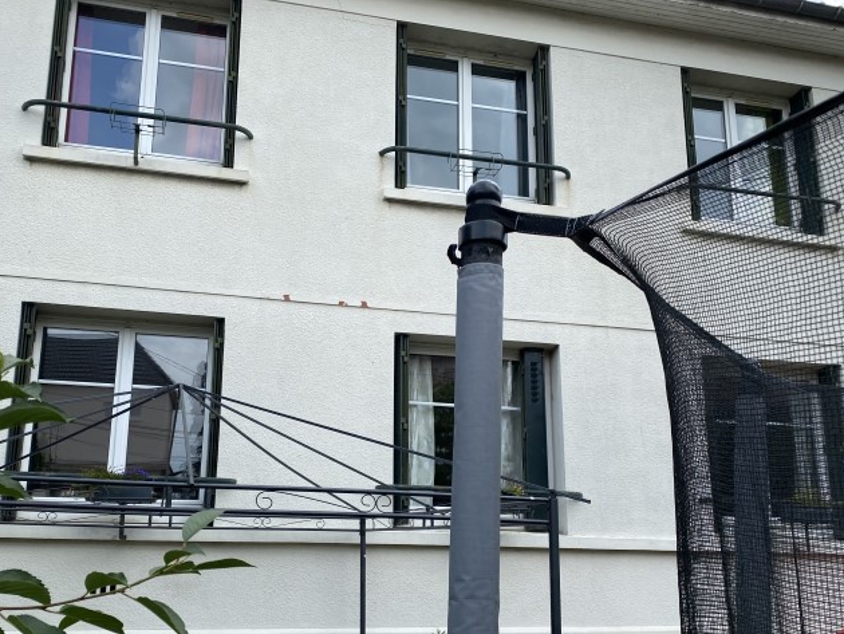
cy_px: 394
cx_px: 371
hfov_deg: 55.2
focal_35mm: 33
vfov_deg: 42.7
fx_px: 805
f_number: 1.8
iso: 32
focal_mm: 4.25
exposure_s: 1/1362
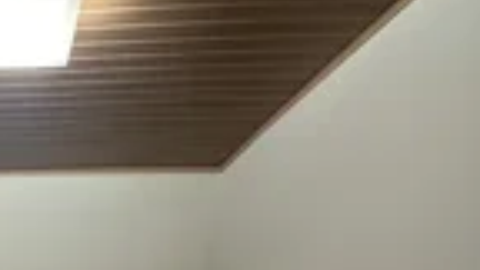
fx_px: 522
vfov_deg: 22.8
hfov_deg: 41.2
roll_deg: +0.5
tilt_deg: -5.1
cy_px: 418
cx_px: -27
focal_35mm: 41
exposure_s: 1/60
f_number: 2.2
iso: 400
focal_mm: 2.22
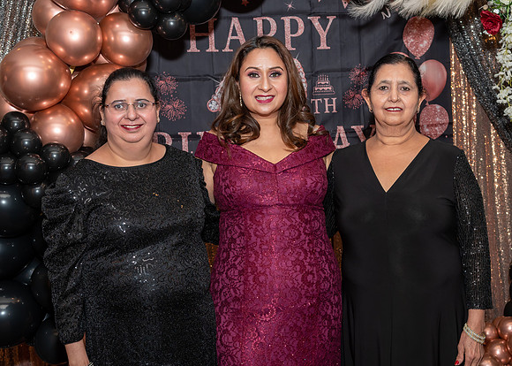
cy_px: 161
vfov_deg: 25.1
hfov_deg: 34.7
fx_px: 819
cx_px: 260
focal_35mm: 56
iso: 400
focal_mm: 32
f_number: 5.6
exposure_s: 1/250
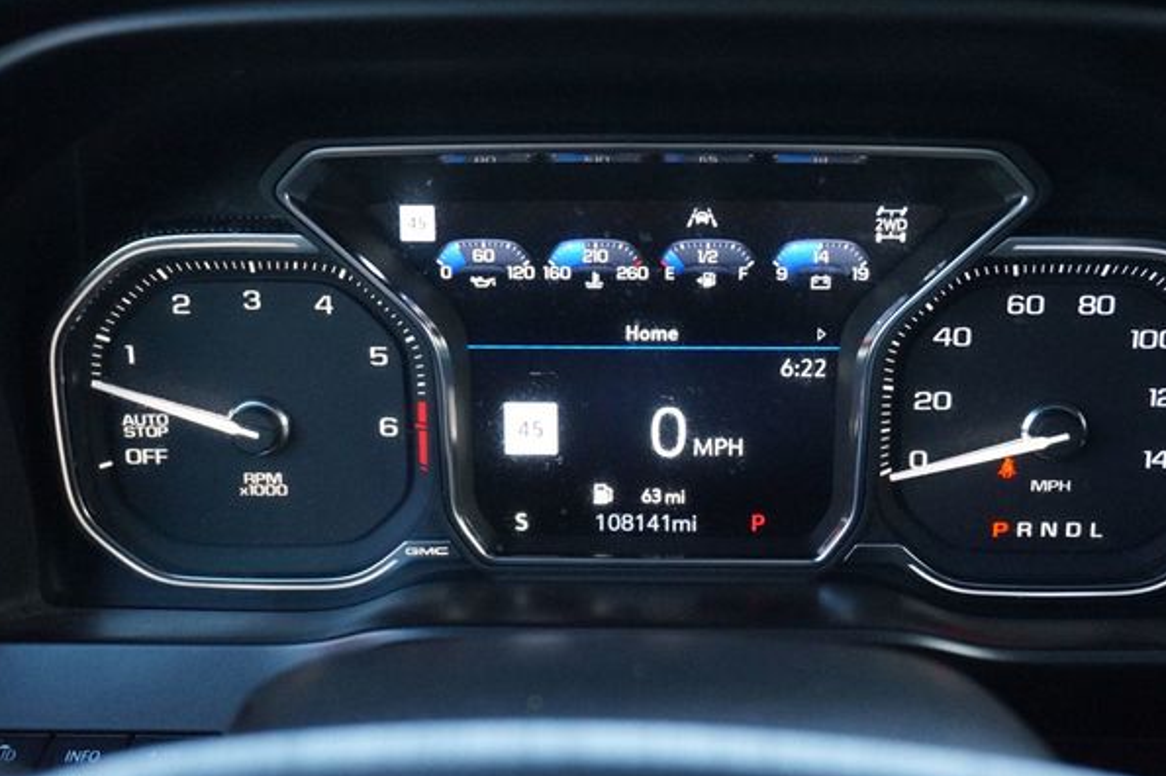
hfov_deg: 44.9
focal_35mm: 44
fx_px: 1409
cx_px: 621
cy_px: 378
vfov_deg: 30.8
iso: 2500
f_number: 4.5
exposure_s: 1/160
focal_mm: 27
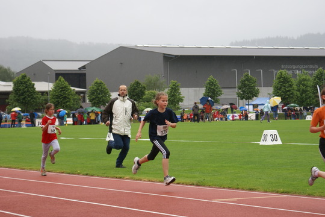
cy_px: 108
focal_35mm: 105
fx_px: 948
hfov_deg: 19.5
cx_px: 162
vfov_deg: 13.0
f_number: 5.6
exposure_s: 1/250
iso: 125
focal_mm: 70
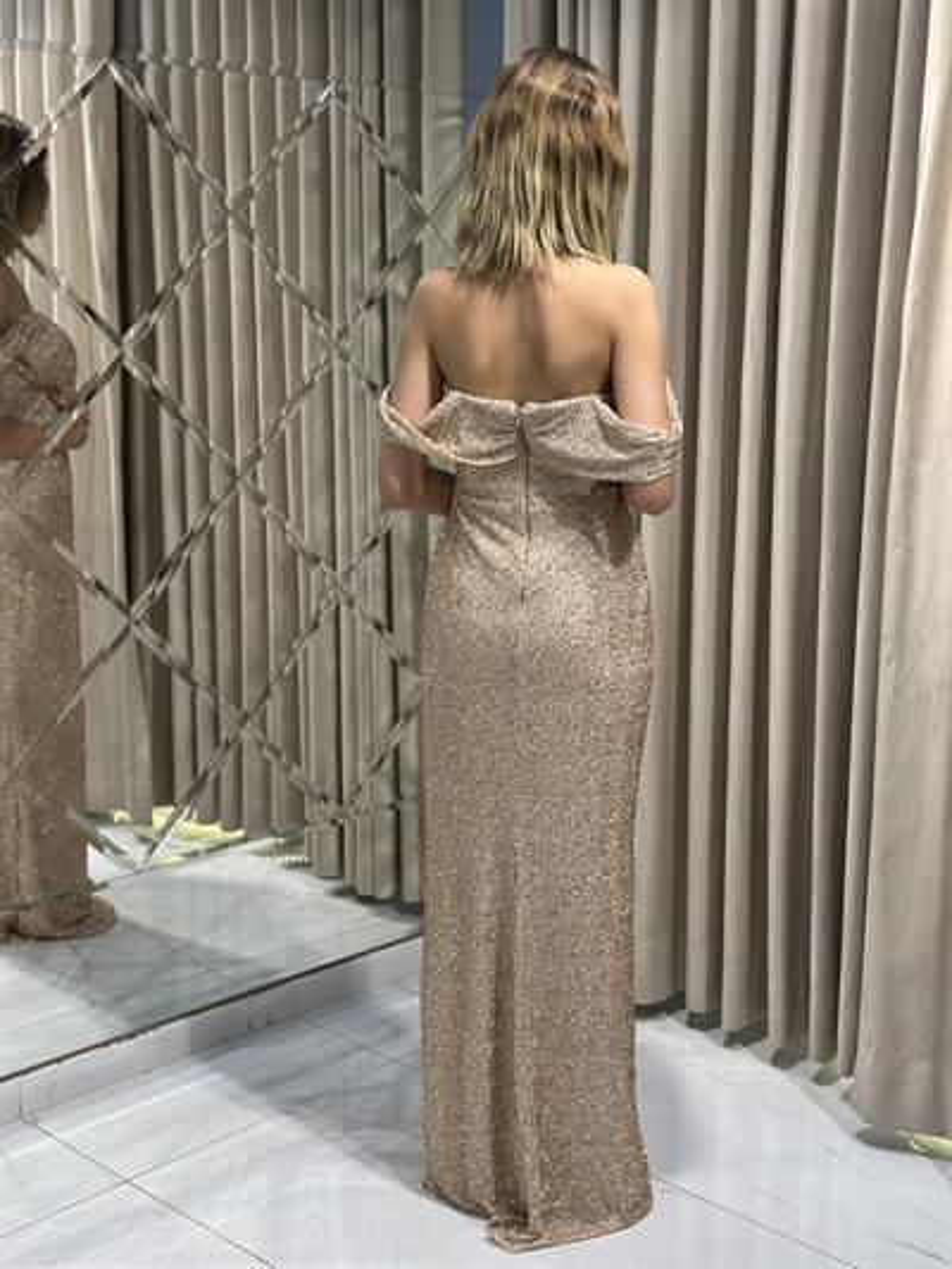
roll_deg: -0.3
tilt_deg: -11.0
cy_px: 634
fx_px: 1759
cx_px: 476
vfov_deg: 39.6
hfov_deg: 30.3
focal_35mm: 48
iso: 80
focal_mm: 6.86
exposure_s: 1/417
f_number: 1.78
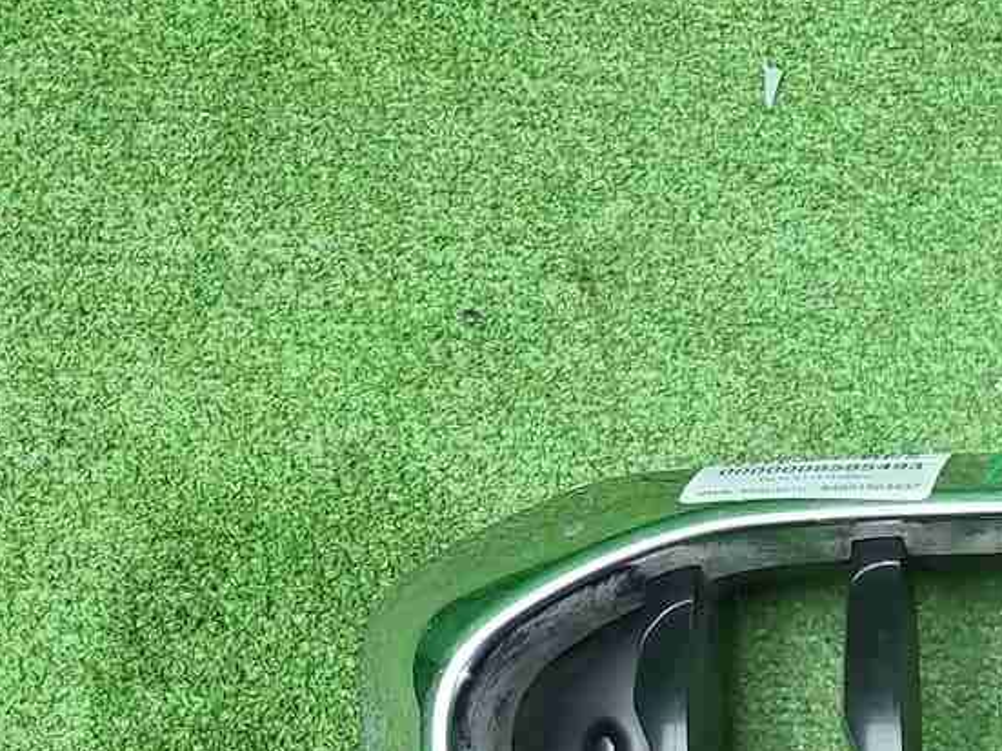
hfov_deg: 25.1
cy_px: 913
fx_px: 1968
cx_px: 1271
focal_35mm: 68
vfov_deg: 20.2
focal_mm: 5.4
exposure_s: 1/50
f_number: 1.8
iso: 302
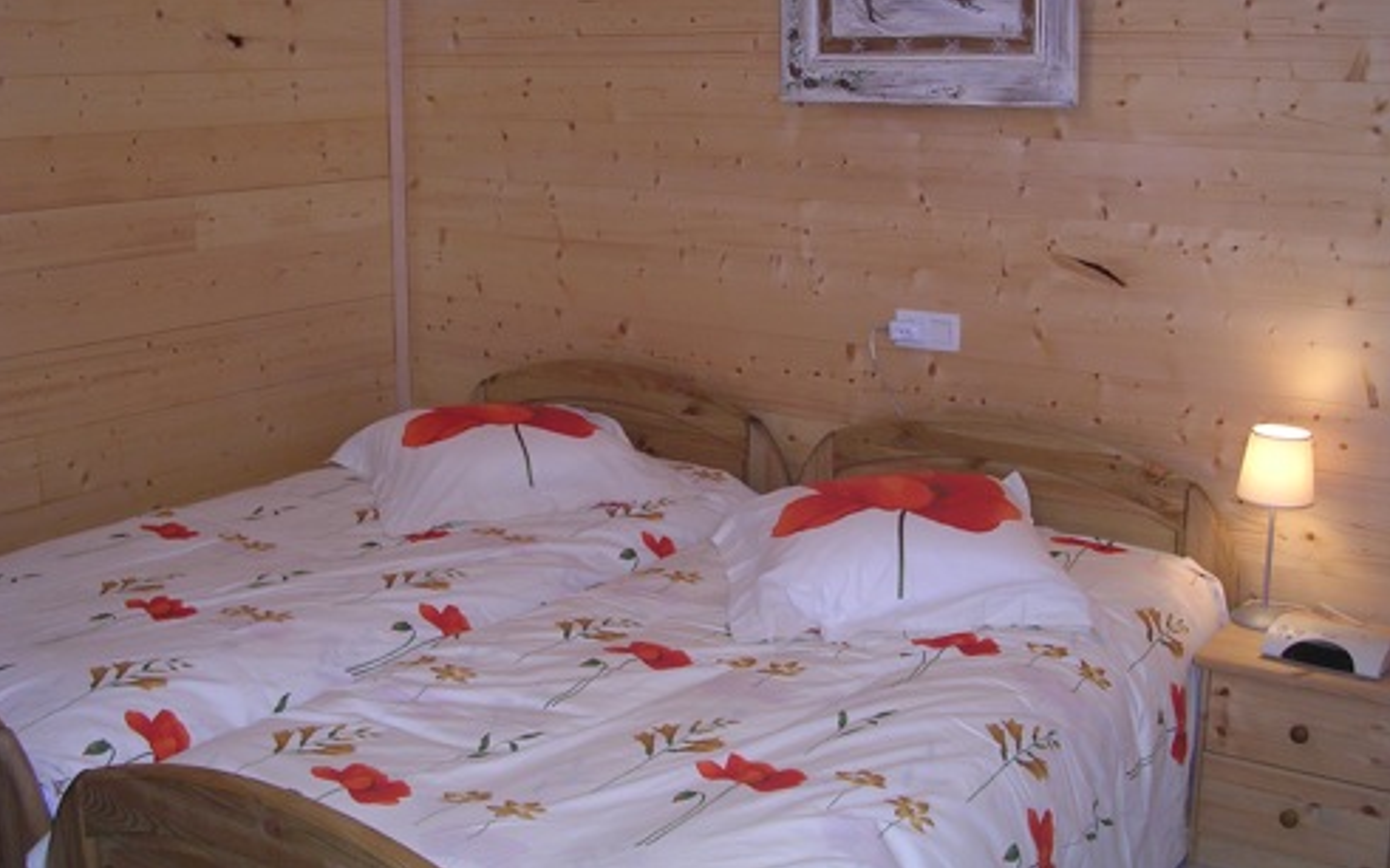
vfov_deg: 31.2
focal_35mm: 41
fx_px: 1553
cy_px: 344
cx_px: 696
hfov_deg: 48.2
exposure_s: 1/60.1
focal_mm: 5.8
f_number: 2.8
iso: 139
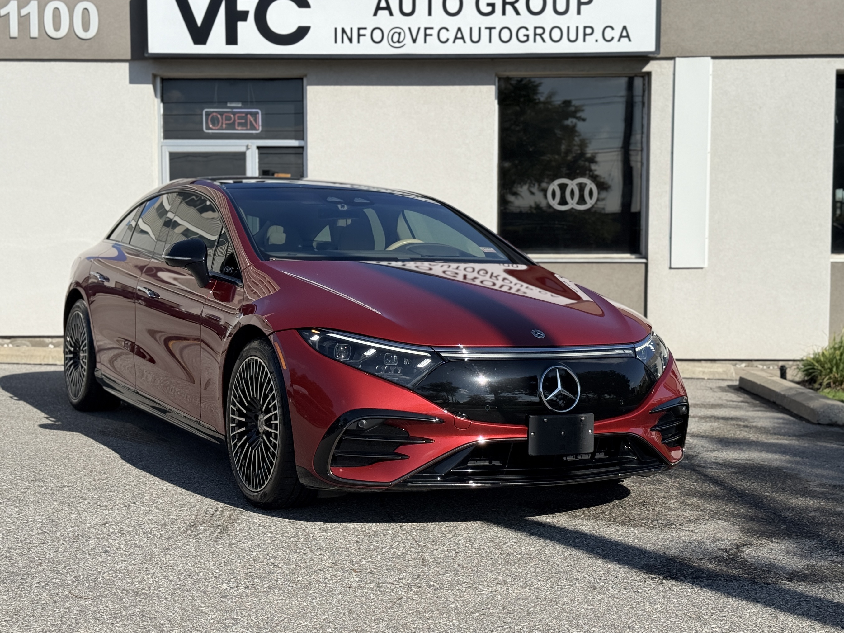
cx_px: 398
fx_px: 1243
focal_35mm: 51
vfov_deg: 28.6
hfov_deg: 37.5
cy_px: 303
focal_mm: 6.76
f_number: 1.78
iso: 64
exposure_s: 1/6536
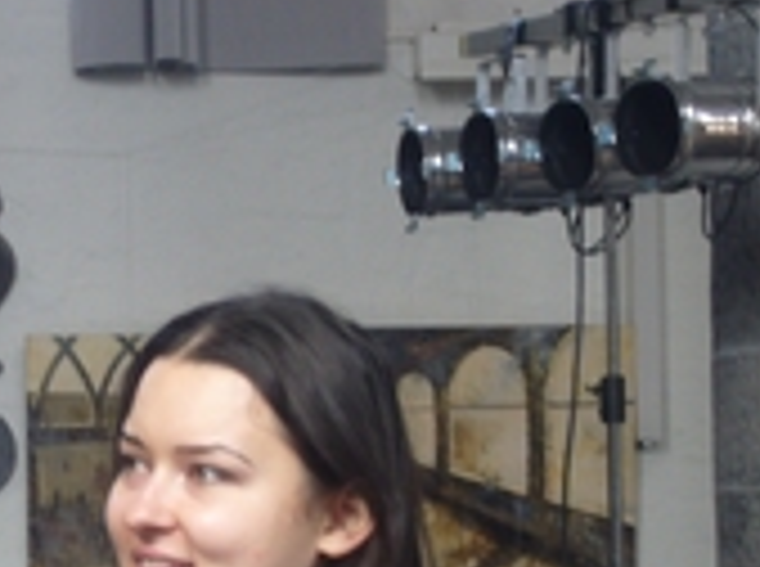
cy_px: 495
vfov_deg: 6.1
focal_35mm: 242
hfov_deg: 8.2
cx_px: 36
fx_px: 5302
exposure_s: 1/13
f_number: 5.6
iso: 100
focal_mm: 16.8
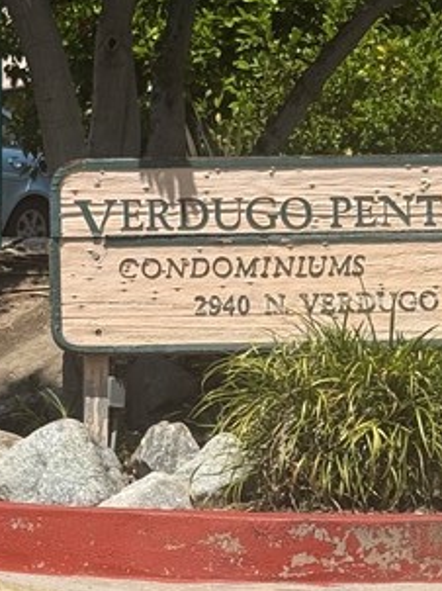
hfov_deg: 9.1
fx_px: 2779
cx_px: 158
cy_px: 489
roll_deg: -0.2
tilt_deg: +0.4
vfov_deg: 12.1
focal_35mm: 163
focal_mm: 6.76
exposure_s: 1/7092
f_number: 1.78
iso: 64
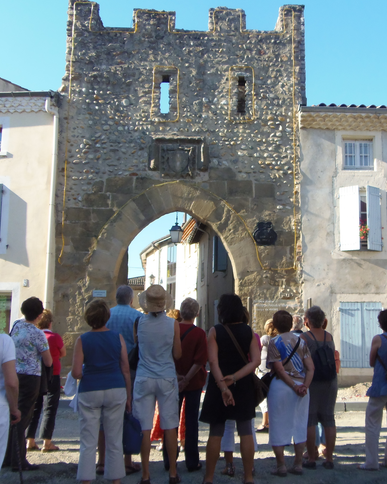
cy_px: 240
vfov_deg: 45.8
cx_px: 237
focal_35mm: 40
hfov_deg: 37.2
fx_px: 573
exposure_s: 1/800
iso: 160
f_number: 3.2
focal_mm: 5.5
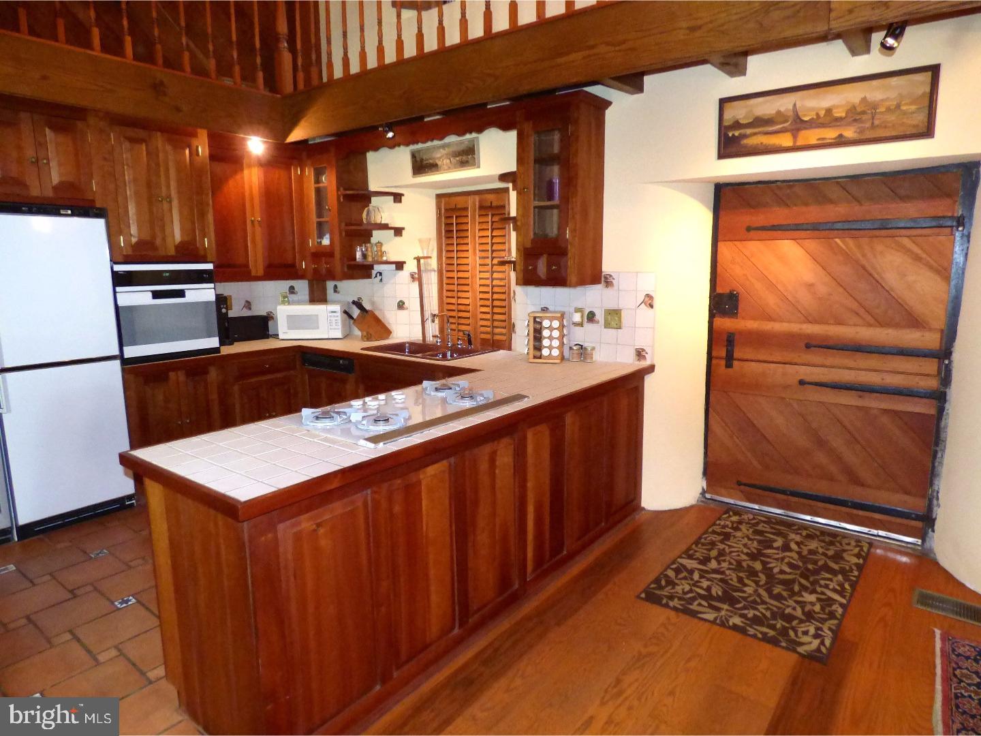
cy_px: 368
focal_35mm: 20
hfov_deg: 81.7
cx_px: 490
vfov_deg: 66.0
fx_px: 567
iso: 800
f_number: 2.8
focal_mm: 3.58
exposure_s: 1/60
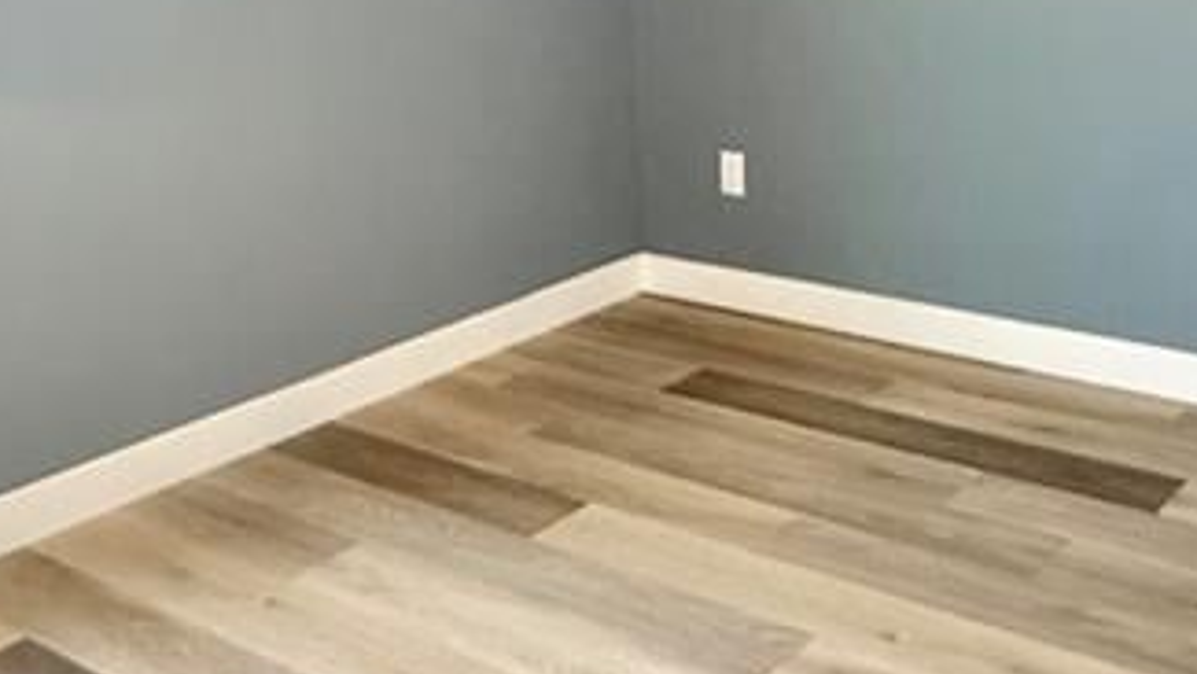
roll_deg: +1.3
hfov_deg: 42.3
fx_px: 1524
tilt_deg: -6.9
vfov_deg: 23.9
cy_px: 7
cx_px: 807
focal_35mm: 48
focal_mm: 2.22
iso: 400
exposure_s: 1/120
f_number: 2.2
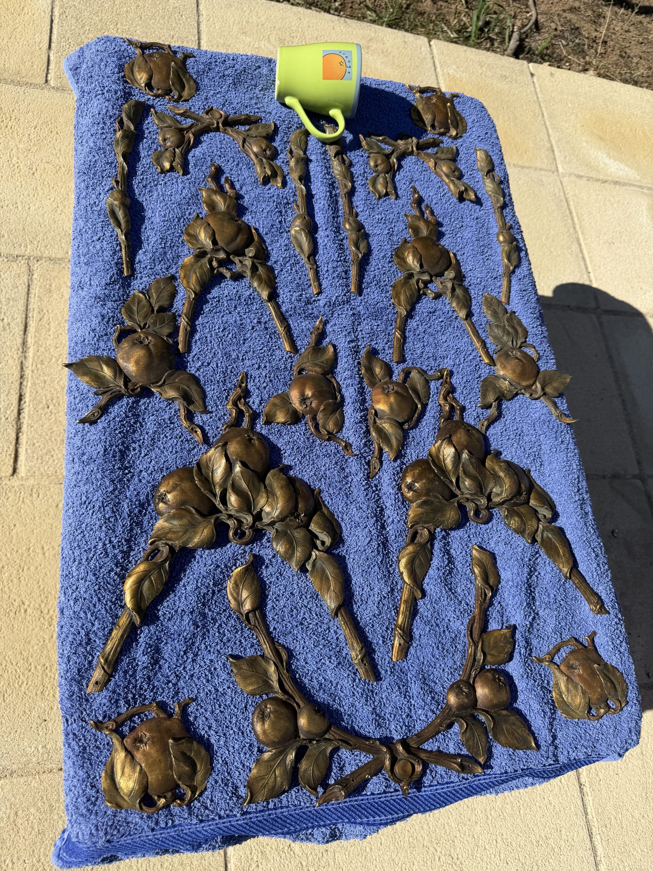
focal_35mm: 24
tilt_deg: -62.3
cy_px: 436
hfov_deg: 56.8
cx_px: 326
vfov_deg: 71.6
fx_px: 604
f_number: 1.78
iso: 80
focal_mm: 6.76
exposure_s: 1/4405
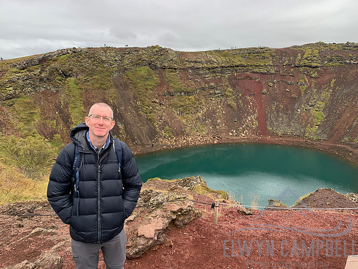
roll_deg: -0.9
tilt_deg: -15.0
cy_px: 134
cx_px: 179
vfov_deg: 53.1
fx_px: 269
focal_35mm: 26
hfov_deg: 67.3
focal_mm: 4.25
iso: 25
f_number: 1.8
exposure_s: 1/200
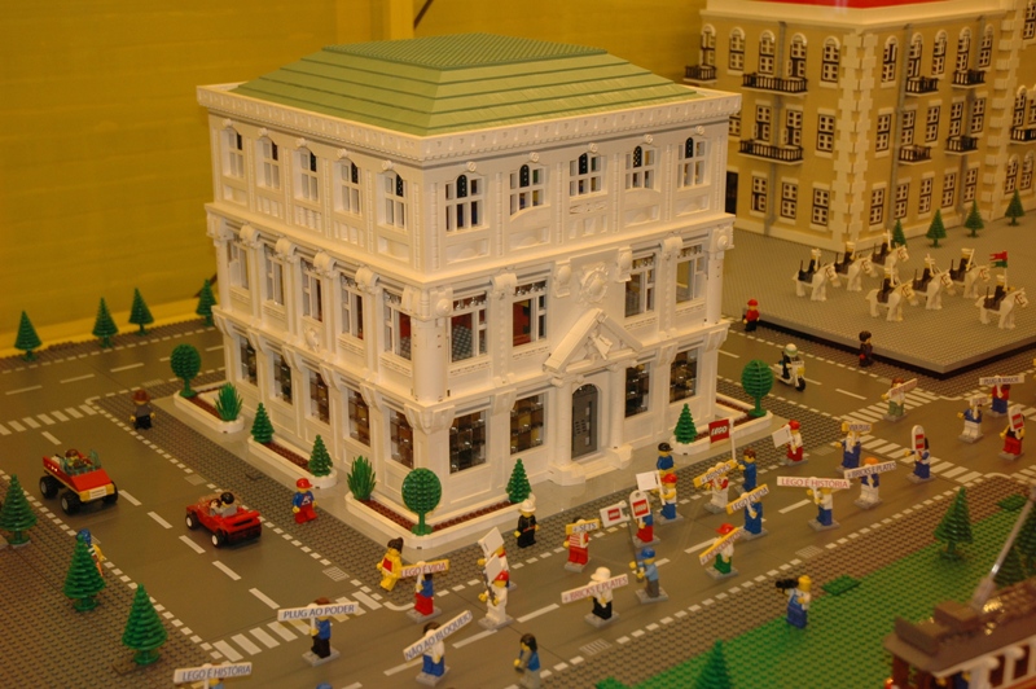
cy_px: 344
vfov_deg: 26.4
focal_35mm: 51
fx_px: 1466
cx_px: 518
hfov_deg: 38.9
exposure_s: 1/100
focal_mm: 34
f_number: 4.2
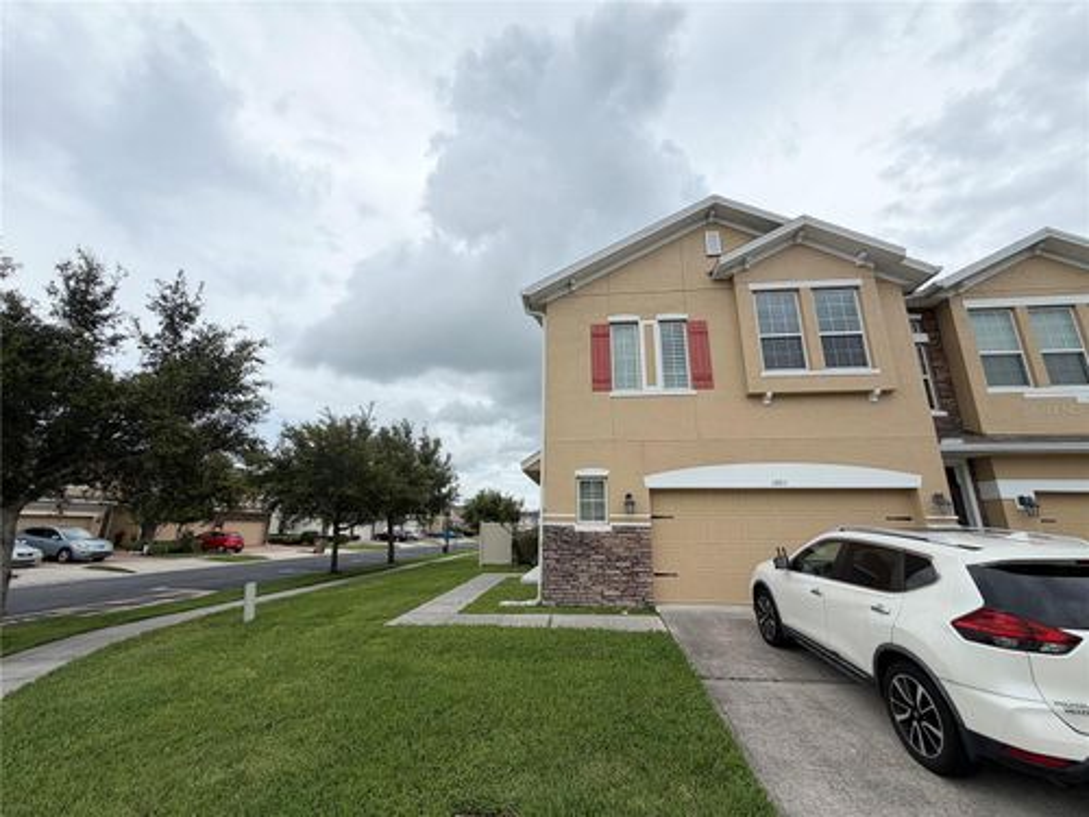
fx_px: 440
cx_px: 544
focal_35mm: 14
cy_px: 408
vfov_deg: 85.7
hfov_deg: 102.1
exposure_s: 1/1285
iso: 20
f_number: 2.2
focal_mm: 2.22
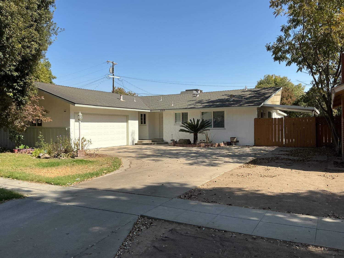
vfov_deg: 48.2
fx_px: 288
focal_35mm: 29
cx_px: 172
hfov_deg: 61.7
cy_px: 129
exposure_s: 1/1534
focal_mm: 3
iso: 25
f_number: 1.8
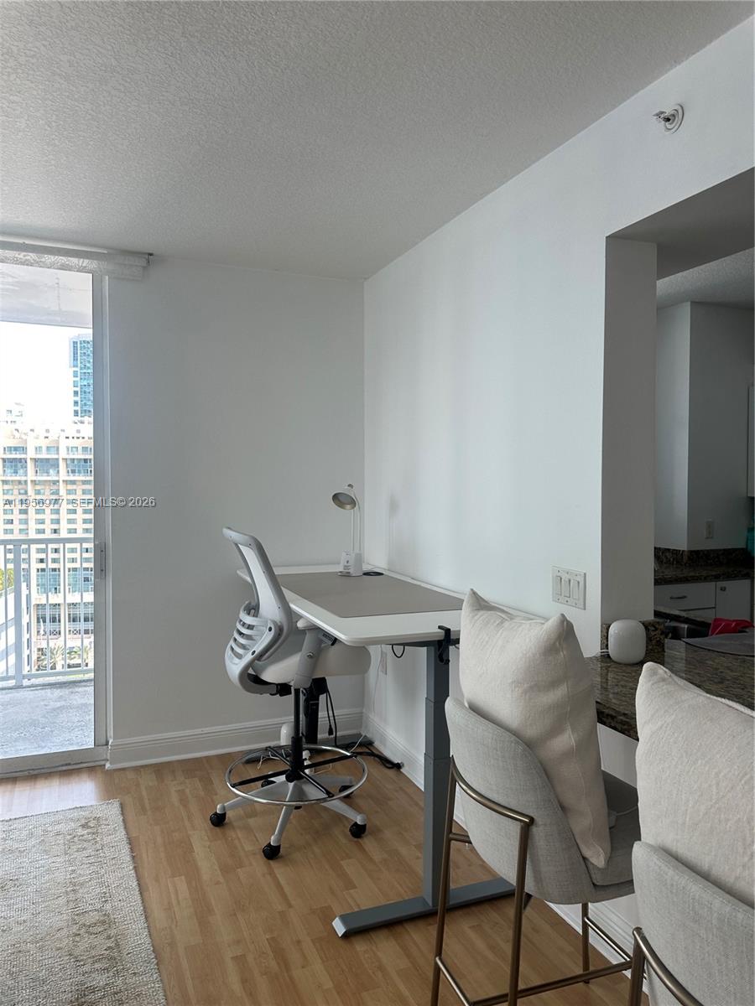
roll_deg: -0.4
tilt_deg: -3.3
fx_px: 698
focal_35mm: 24
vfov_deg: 71.6
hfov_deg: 56.8
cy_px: 503
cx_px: 378
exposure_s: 1/121
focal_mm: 6.86
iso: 64
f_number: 1.78
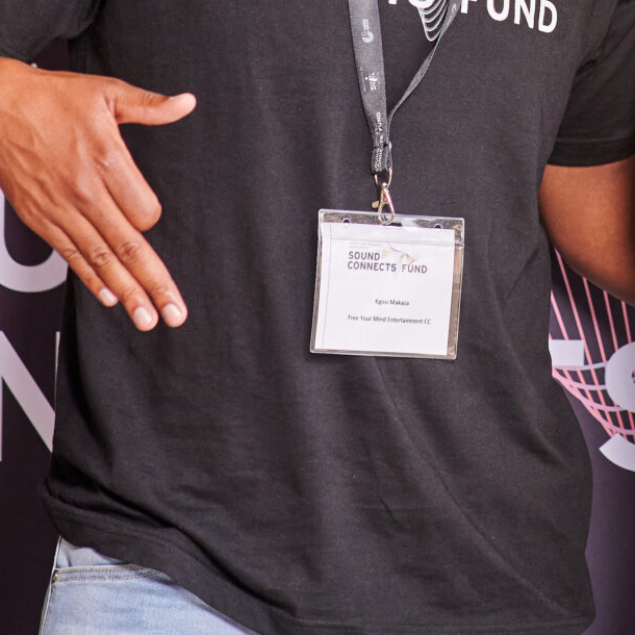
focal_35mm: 303
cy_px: 12
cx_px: 602
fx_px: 6288
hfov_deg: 5.8
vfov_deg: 5.8
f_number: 2.8
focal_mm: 85
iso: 400
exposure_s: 1/500
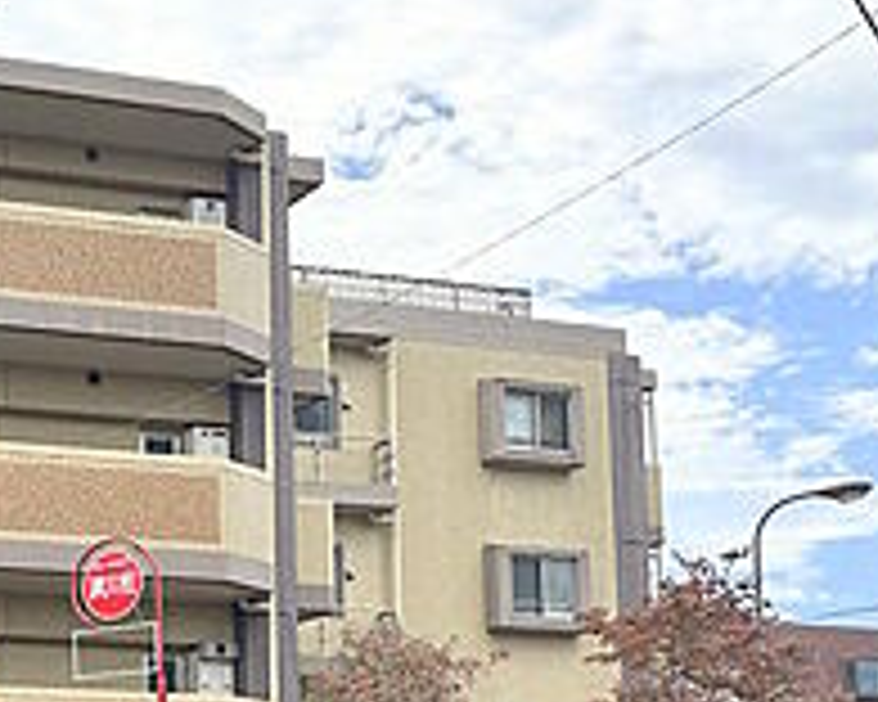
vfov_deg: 20.4
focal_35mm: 72
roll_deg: -0.1
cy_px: 747
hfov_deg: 23.7
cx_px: -225
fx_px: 1871
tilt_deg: +5.7
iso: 80
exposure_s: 1/2967
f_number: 1.78
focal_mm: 6.86
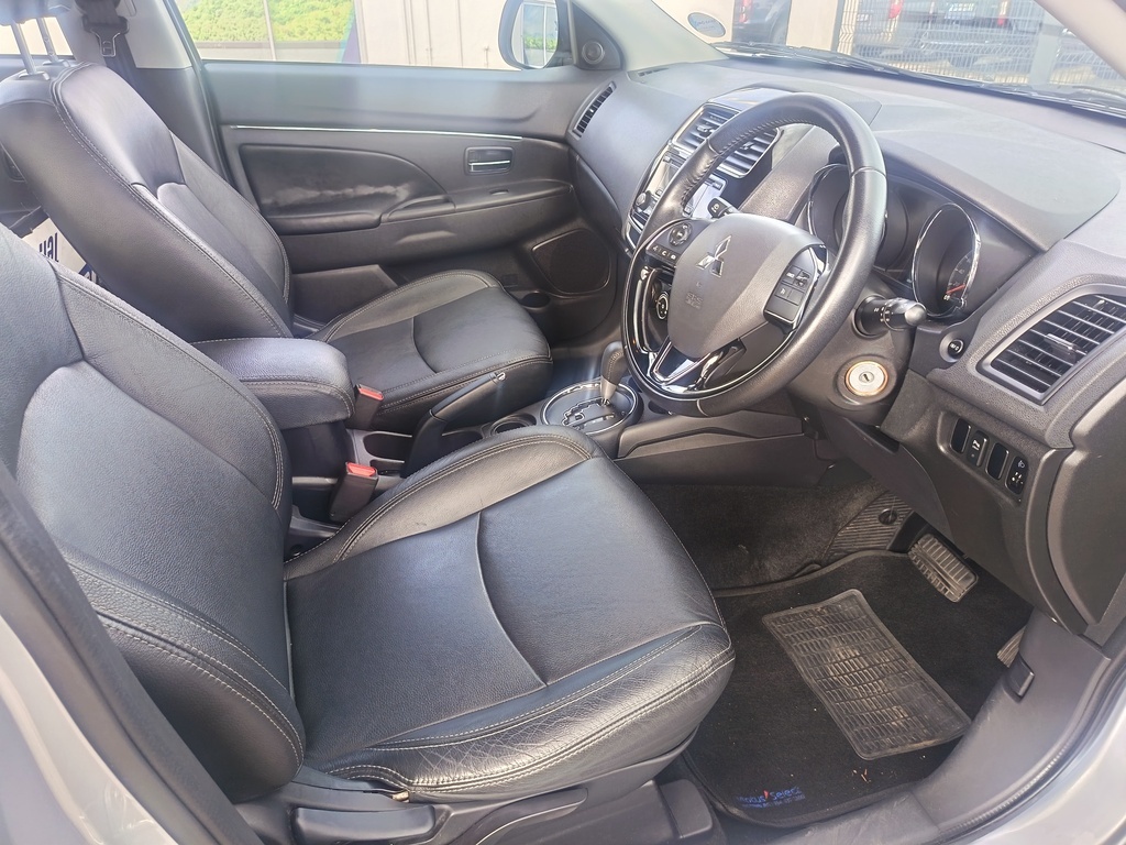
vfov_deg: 56.8
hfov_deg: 71.6
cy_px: 422
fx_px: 781
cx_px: 563
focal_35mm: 24
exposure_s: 1/100
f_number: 1.75
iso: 577
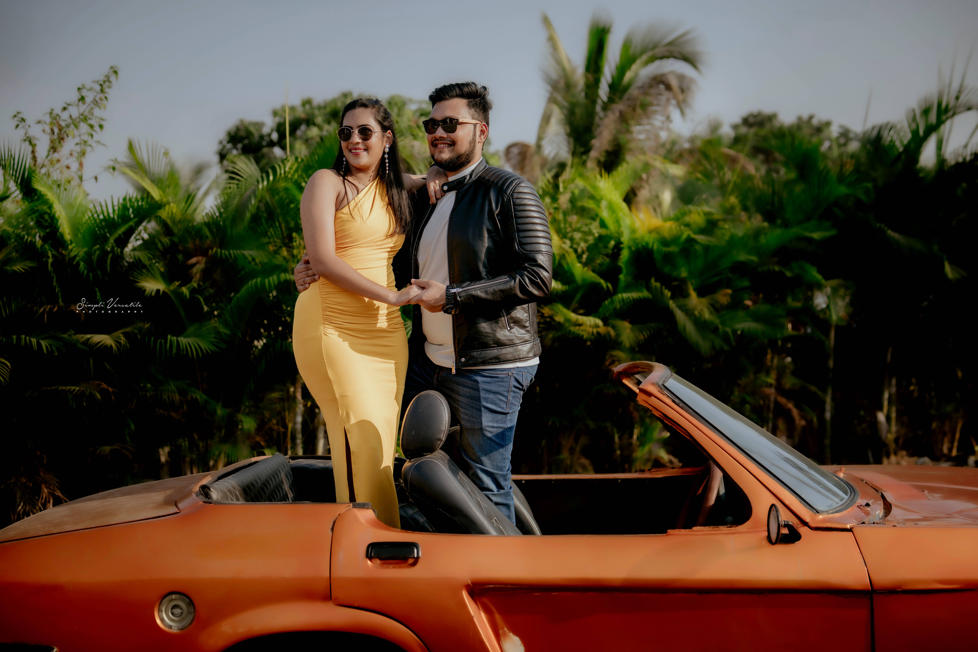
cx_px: 497
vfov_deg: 26.5
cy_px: 331
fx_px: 1385
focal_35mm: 51
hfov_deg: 38.9
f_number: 2.8
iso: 125
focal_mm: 50
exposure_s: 1/800
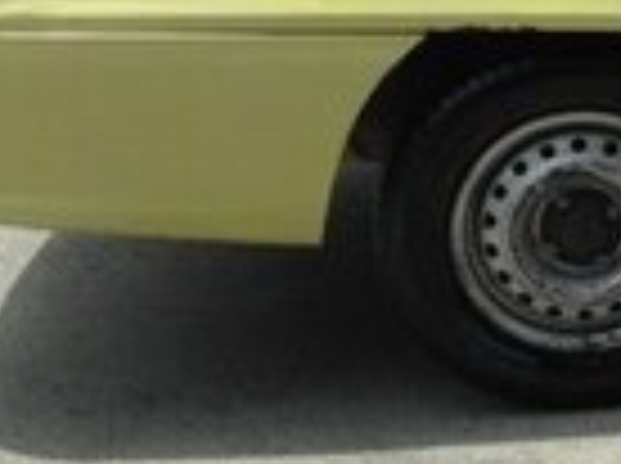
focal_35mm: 158
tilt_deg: -13.8
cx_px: 1228
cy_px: 56
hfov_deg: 11.4
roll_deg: +0.2
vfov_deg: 9.3
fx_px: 2830
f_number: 2.4
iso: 50
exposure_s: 1/1355
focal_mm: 4.12
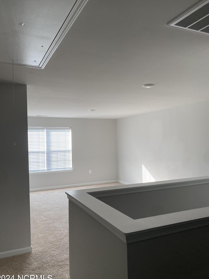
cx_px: 102
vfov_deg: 63.4
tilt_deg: +1.7
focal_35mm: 28
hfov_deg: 49.7
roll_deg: +1.2
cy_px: 142
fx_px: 225
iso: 125
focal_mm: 4.25
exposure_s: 1/120
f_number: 1.8
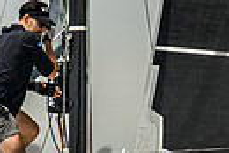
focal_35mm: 1038
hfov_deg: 2.0
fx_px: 6610
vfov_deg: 1.3
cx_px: 412
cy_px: 104
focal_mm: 170
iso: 400
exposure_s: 1/1000
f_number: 6.3
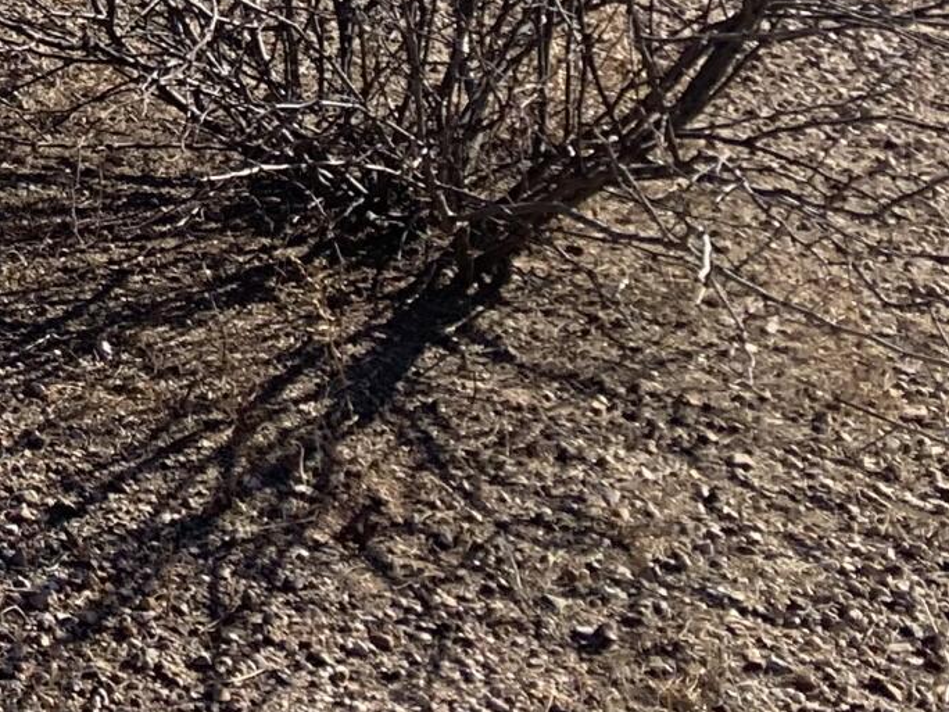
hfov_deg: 14.0
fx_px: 3125
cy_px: -824
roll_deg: +1.2
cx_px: -1052
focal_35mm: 114
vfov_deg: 11.4
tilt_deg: -4.8
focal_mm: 4.25
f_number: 1.8
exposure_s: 1/2611
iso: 25
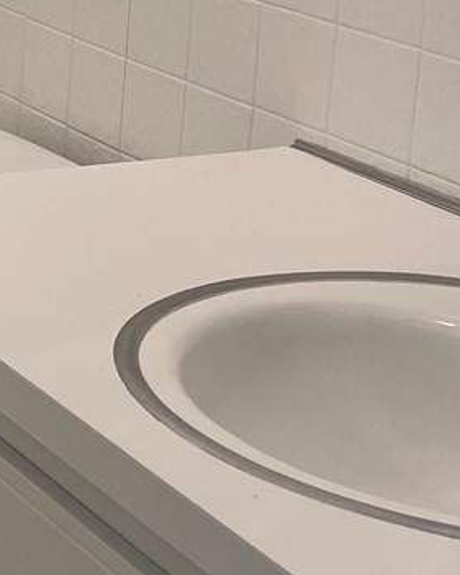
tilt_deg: -13.1
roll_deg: -1.2
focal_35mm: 111
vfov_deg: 17.1
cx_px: -416
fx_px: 1888
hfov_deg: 12.5
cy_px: 66
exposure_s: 1/120
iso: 80
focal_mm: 4.2
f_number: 1.6
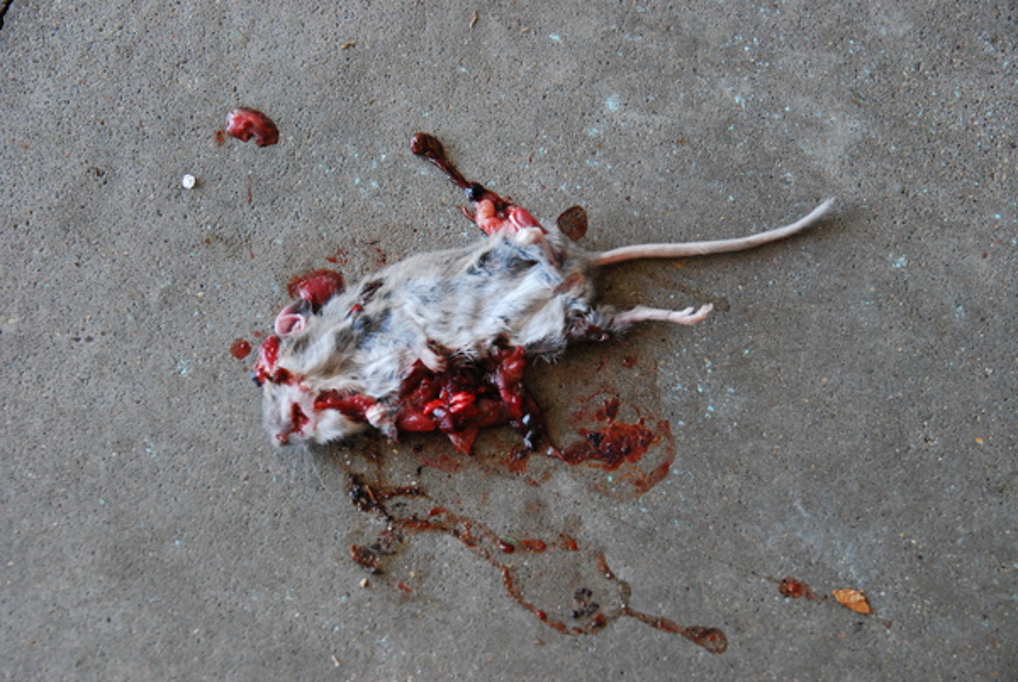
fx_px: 2124
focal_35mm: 75
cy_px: 341
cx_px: 509
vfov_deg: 18.2
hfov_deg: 27.0
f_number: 4.5
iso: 1600
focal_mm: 50
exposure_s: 1/125
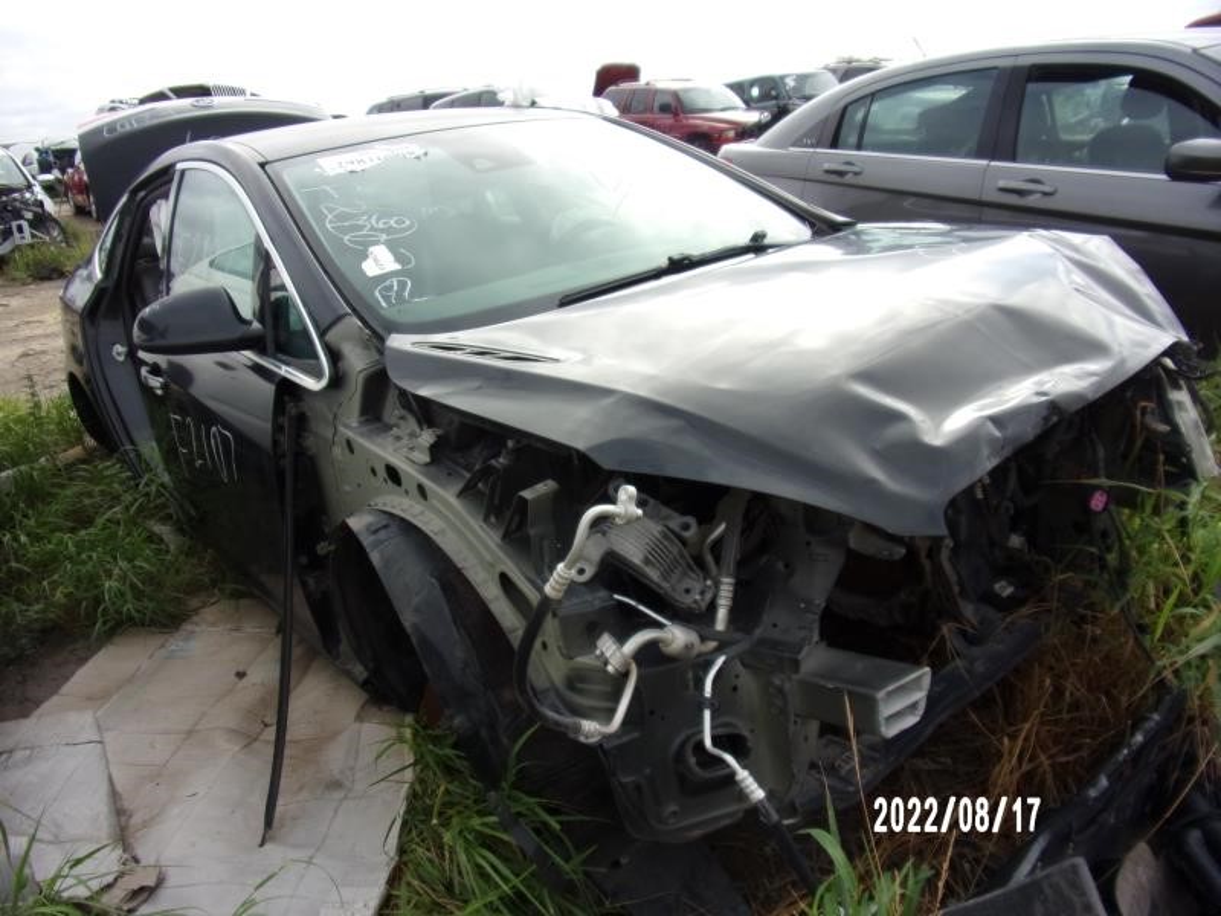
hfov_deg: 71.6
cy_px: 458
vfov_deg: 56.8
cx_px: 610
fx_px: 847
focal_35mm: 24
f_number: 3.3
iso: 80
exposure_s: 1/640
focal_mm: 4.3
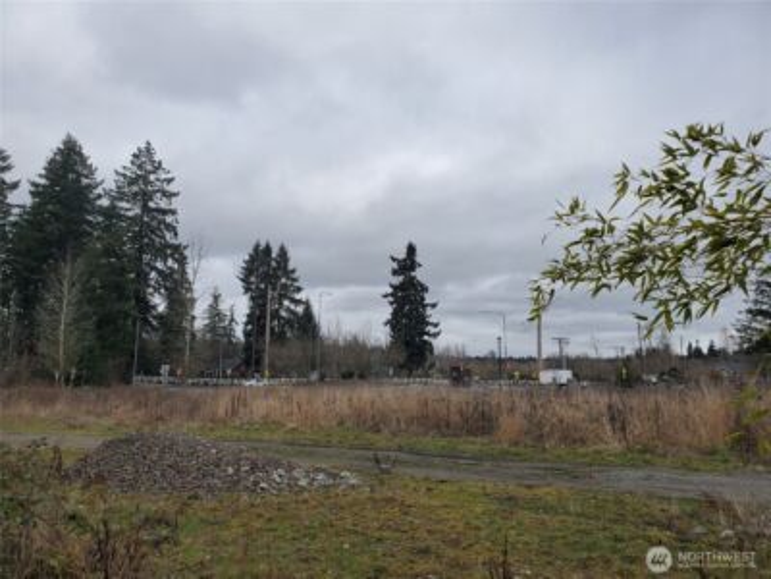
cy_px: 290
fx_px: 579
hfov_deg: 67.3
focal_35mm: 26
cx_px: 386
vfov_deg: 53.1
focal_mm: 4.3
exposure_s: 1/754
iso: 50
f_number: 2.4
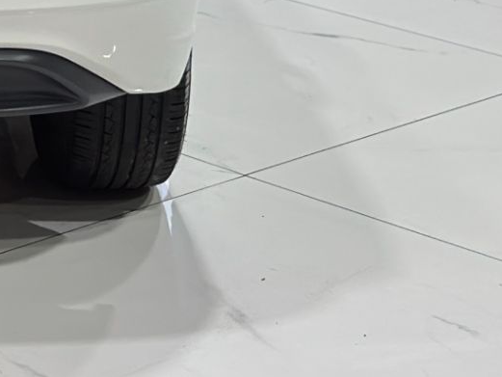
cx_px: -389
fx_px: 2567
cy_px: -268
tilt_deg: -10.0
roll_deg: -0.2
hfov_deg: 10.5
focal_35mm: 177
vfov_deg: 8.1
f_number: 1.78
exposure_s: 1/102
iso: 125
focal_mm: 6.86
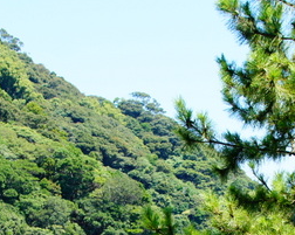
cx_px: 177
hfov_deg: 14.2
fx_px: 1183
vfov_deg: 11.2
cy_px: 250
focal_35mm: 136
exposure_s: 1/200
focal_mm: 27
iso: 200
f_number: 7.1
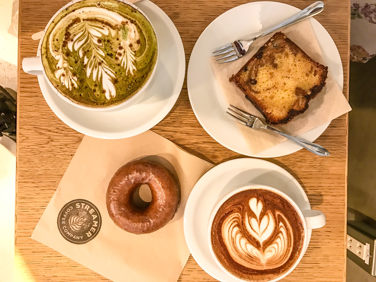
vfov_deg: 49.7
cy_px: 141
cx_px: 188
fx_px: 304
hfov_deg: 63.4
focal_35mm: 28
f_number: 1.8
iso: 64
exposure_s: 1/15
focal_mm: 3.99
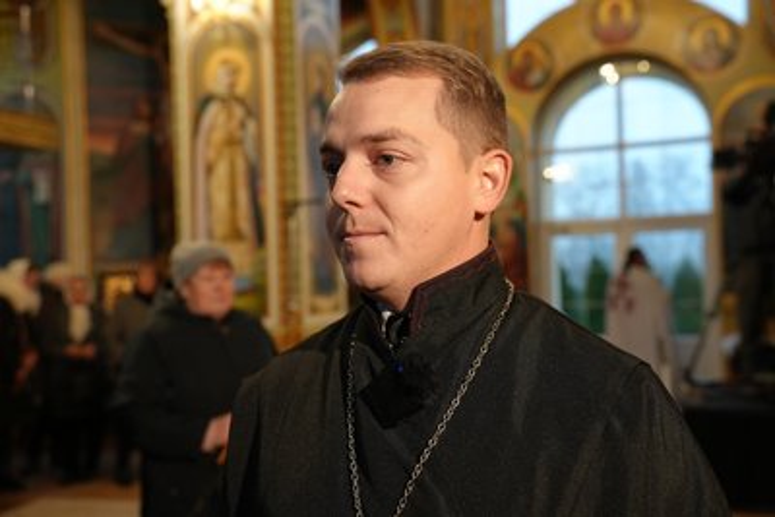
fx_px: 883
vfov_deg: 32.7
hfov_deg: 47.4
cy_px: 258
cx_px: 388
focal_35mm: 41
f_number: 4
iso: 2000
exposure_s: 1/160
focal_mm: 41
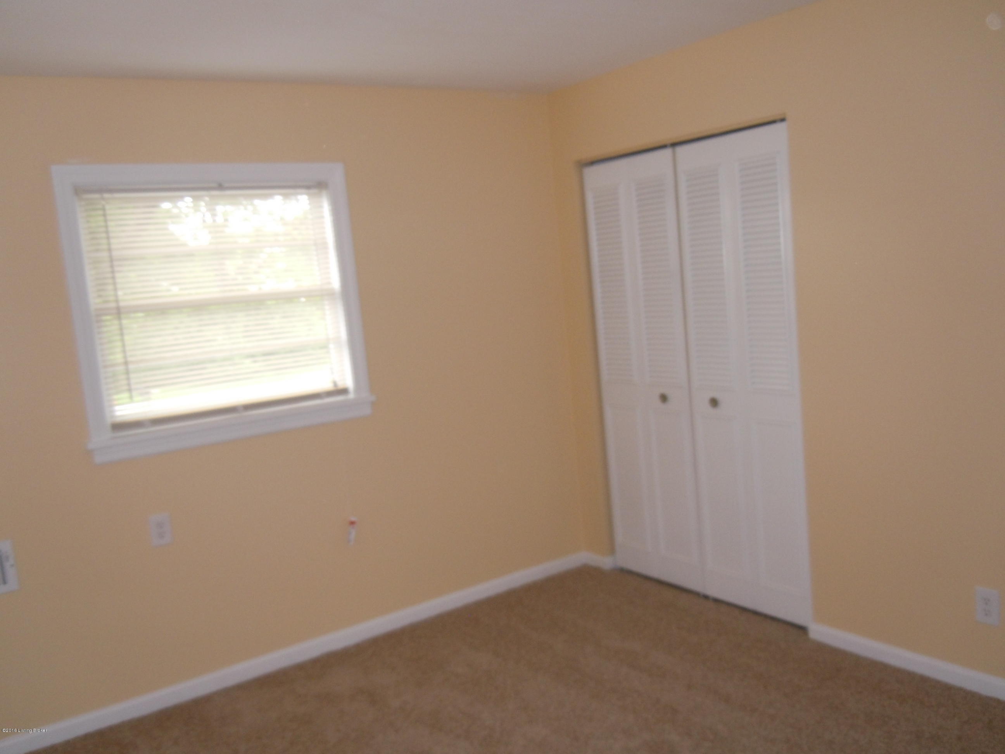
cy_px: 377
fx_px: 871
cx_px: 502
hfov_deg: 60.0
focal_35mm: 30
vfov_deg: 46.8
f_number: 3.5
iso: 200
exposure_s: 1/30
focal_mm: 5.4
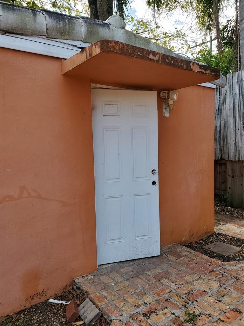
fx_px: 244
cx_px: 122
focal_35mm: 26
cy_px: 163
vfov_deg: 67.3
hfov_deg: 53.1
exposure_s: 1/551
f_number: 2.4
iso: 50
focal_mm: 4.3
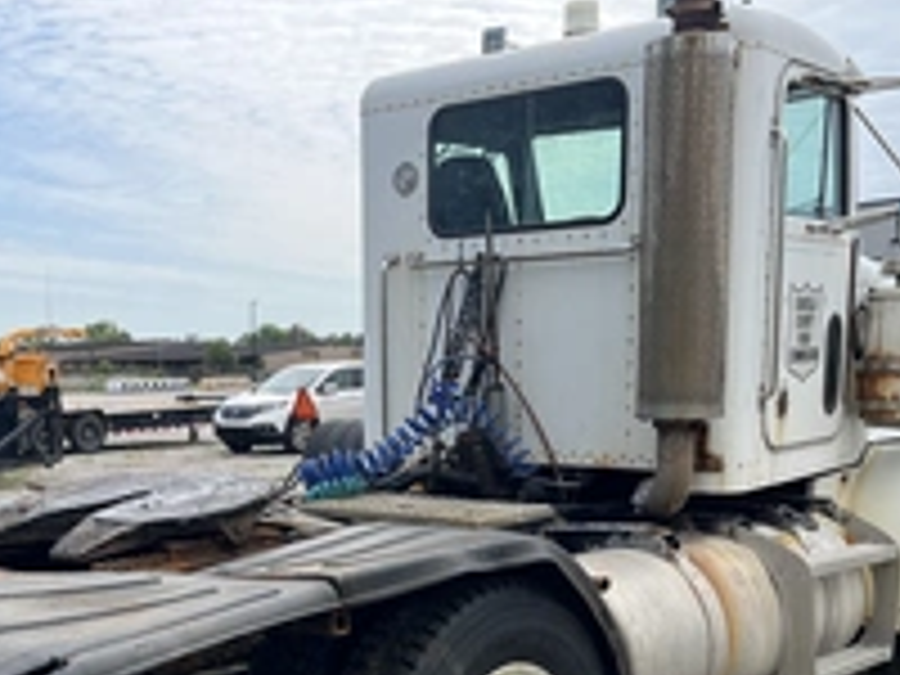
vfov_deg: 26.9
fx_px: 1352
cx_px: 306
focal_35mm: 52
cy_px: 626
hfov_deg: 36.5
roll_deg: +0.8
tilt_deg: -9.9
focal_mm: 5.1
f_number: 1.6
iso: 50
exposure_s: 1/1600
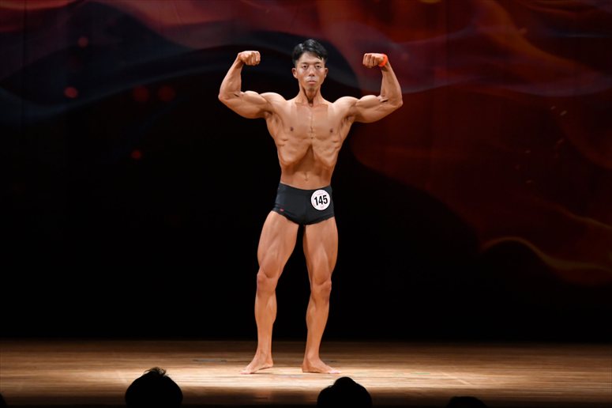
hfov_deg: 8.6
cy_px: 204
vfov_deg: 5.7
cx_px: 306
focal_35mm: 240
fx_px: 4078
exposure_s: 1/400
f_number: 5.6
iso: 3200
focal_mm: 160
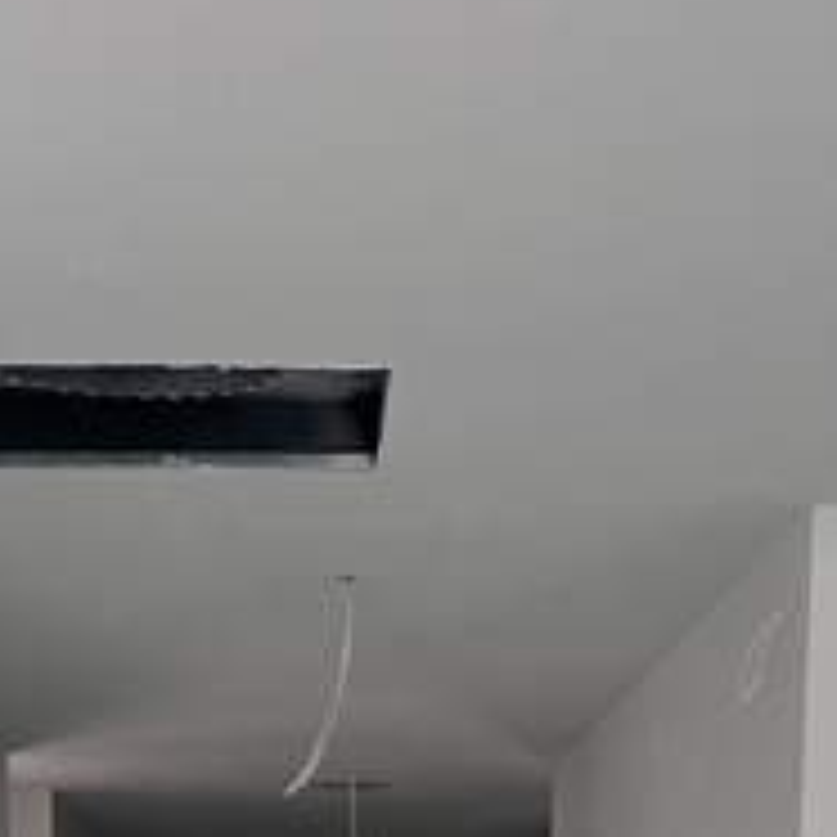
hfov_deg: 21.9
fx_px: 2161
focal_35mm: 79
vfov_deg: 19.0
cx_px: 320
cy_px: 1296
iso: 160
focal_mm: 5.7
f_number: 1.5
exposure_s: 1/60
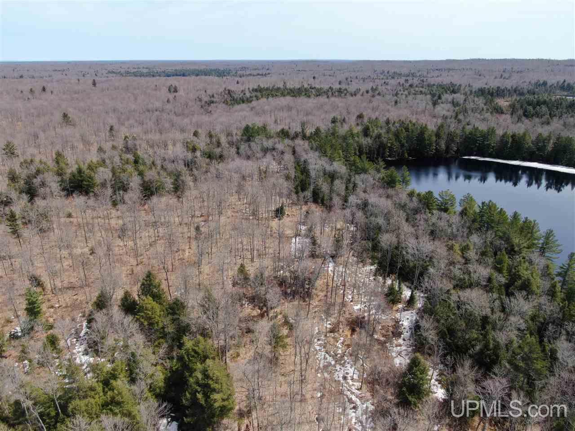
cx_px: 288
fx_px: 399
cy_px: 216
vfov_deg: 56.8
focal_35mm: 24
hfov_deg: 71.6
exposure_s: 1/1000
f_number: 2.8
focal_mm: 4.39
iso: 100
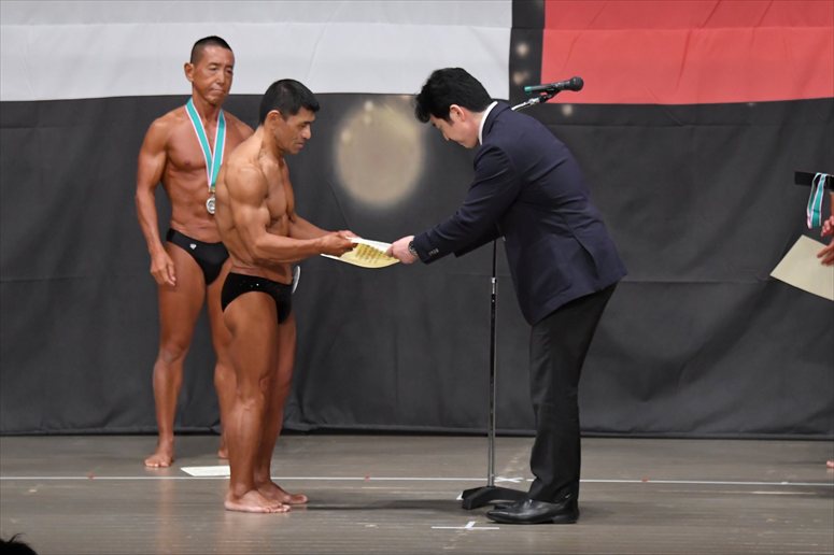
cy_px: 278
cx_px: 417
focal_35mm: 217
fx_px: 5025
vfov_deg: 6.3
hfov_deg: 9.5
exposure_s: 1/400
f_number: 5.6
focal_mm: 145
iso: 5000
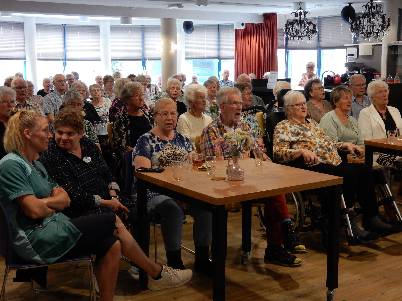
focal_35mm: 51
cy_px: 150
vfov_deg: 28.6
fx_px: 592
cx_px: 201
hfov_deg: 37.5
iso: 400
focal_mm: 9
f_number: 4.5
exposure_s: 1/25
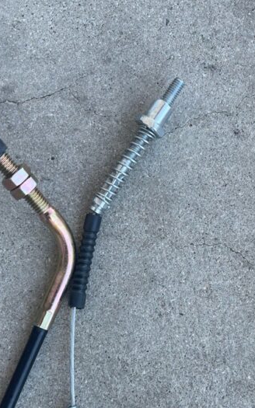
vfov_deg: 46.2
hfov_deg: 30.5
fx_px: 467
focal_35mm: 42
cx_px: 152
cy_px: 284
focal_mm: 5.1
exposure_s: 1/222
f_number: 1.6
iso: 32
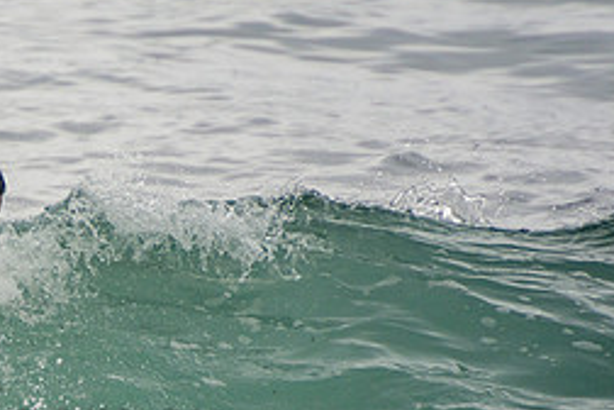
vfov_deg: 1.0
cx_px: -34
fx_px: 23586
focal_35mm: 1383
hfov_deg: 1.5
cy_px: 399
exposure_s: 1/1250
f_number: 5.6
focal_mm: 400
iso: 280
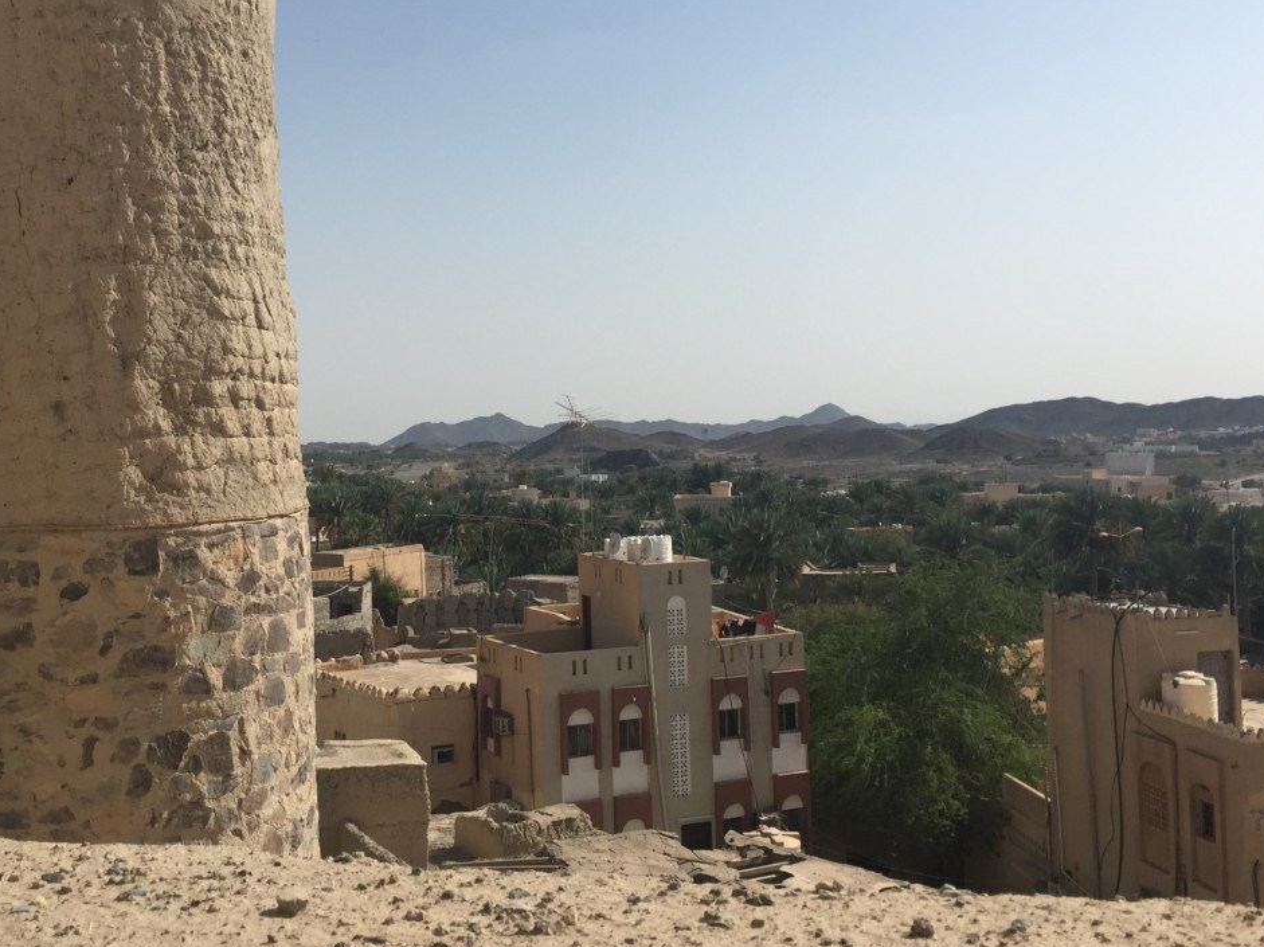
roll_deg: +1.5
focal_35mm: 37
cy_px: 384
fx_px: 1351
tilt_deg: +1.3
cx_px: 518
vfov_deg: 38.5
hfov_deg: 49.9
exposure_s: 1/3597
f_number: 2.2
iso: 32
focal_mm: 4.15
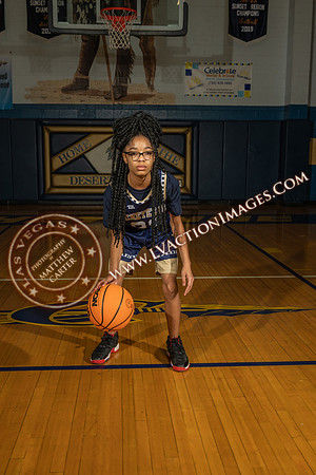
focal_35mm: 38
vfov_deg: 50.7
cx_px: 158
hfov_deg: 35.1
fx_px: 500
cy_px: 238
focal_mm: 38
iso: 160
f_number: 7.1
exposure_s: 1/200
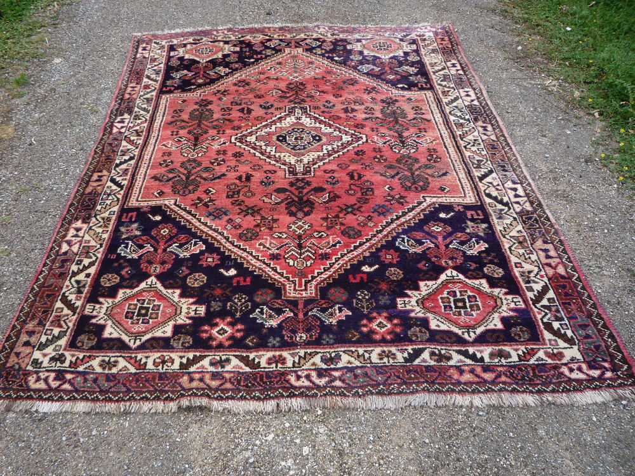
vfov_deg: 46.8
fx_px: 550
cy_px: 238
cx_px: 318
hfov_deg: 60.0
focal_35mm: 30
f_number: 4
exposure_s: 1/200
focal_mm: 5.2
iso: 100
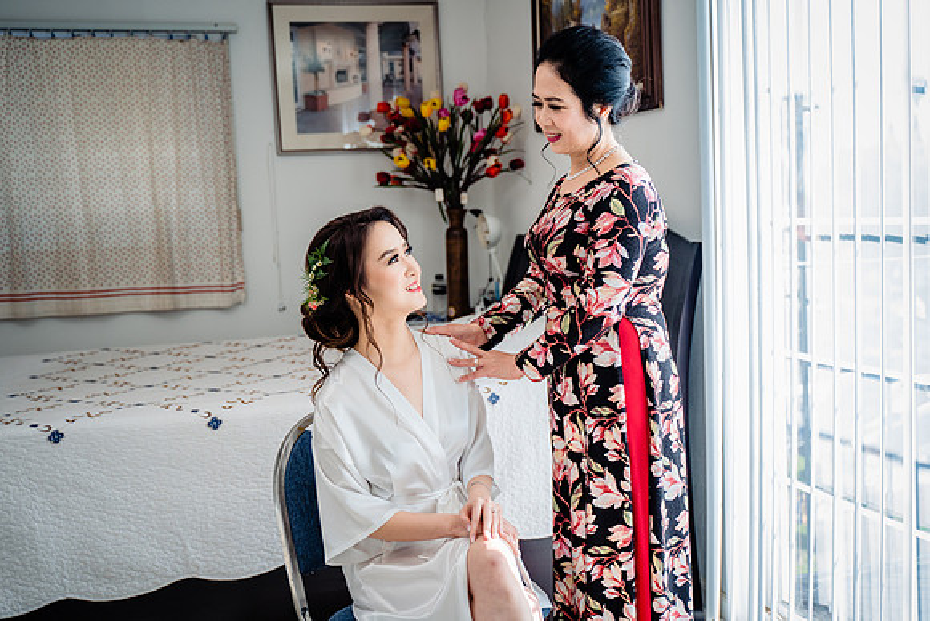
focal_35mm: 40
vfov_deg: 33.4
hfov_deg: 48.4
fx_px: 1034
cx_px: 465
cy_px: 310
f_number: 2.8
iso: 250
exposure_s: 1/200
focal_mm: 40
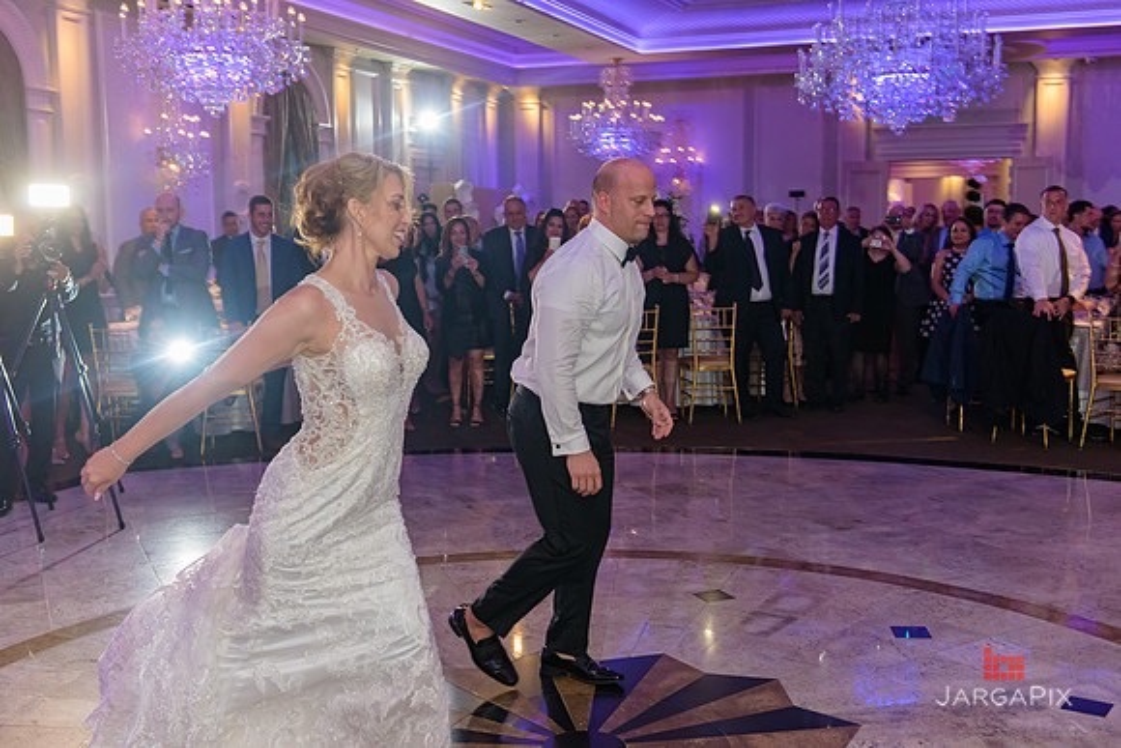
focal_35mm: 38
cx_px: 560
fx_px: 1183
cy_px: 374
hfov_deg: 50.7
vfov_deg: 35.1
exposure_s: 1/125
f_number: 3.2
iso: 1600
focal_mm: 38
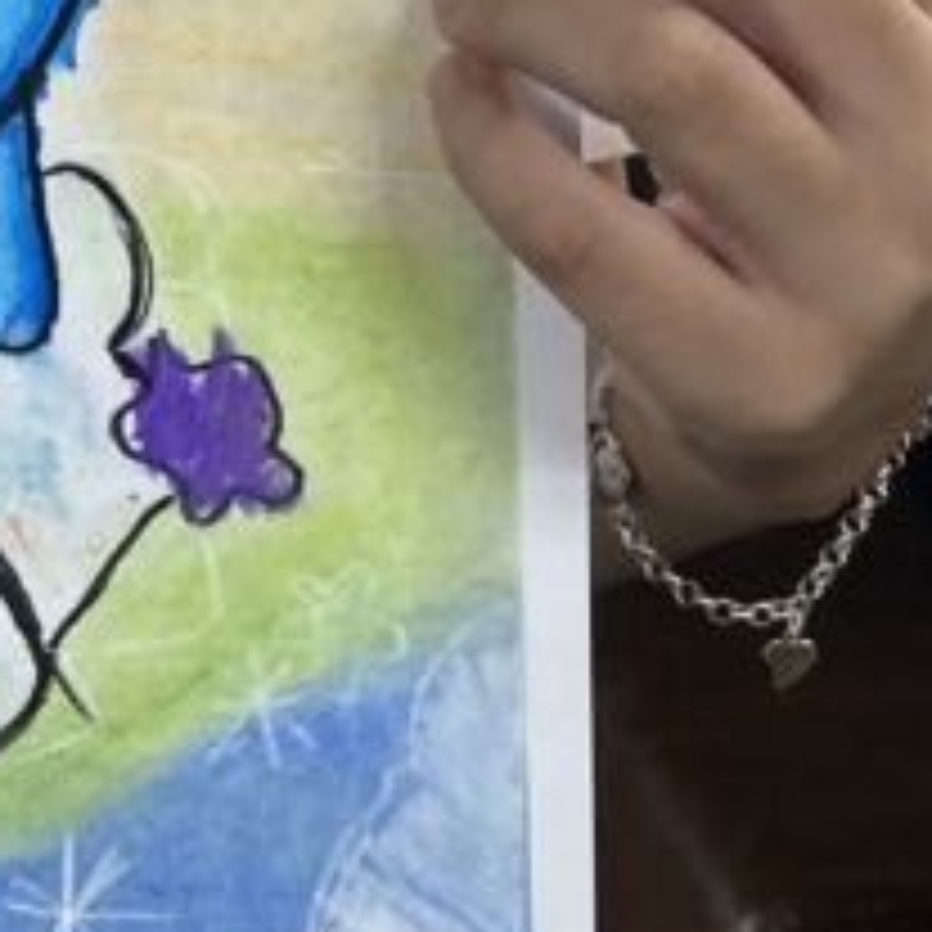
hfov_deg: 14.8
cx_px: -392
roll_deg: -1.7
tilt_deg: -9.9
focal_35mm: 111
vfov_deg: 14.2
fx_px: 3381
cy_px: -639
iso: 80
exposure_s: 1/100
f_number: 1.8
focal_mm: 4.25
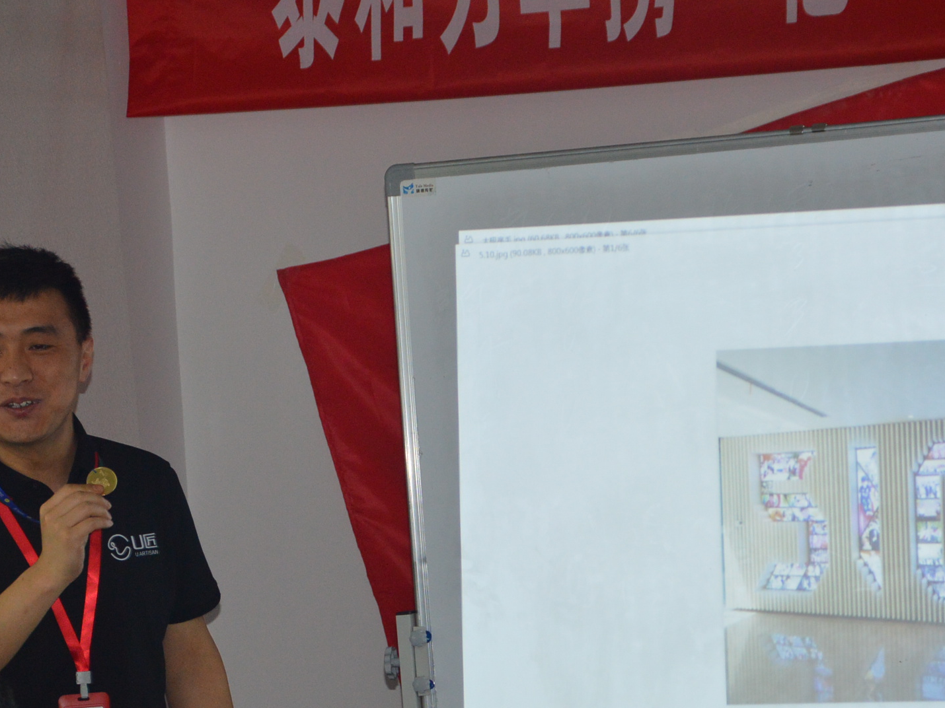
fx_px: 5131
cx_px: 311
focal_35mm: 188
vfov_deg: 7.9
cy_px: 465
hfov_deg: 10.5
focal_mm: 62
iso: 640
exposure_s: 1/60
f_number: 5.3
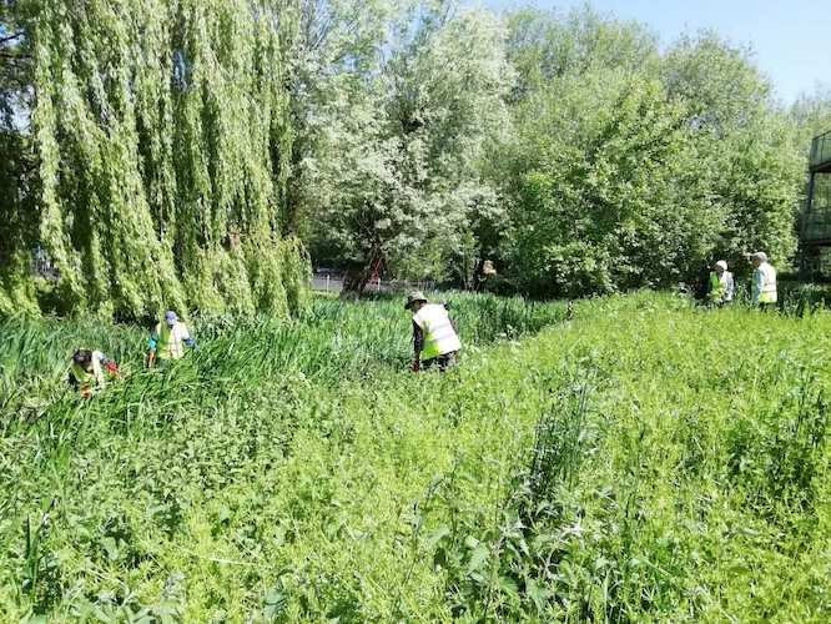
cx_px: 416
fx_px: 624
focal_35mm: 26
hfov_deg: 67.3
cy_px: 312
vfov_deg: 53.1
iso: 50
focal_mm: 3.46
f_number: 2.2
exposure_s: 1/433
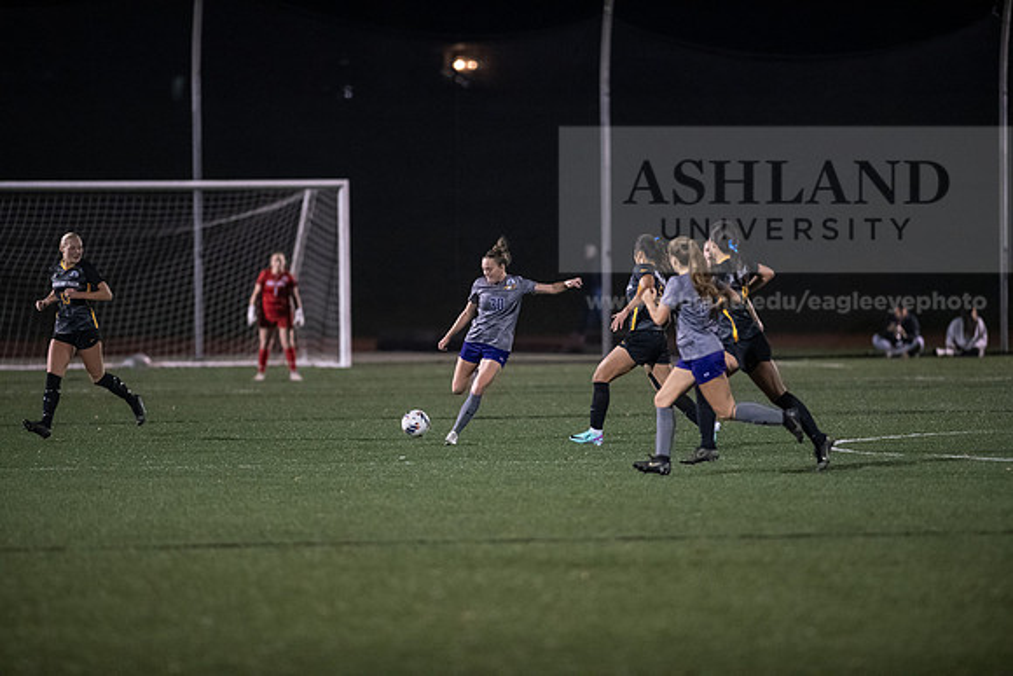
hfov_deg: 6.9
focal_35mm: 300
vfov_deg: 4.6
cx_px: 506
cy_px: 338
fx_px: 8443
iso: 8000
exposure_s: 1/1000
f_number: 2.8
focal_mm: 300
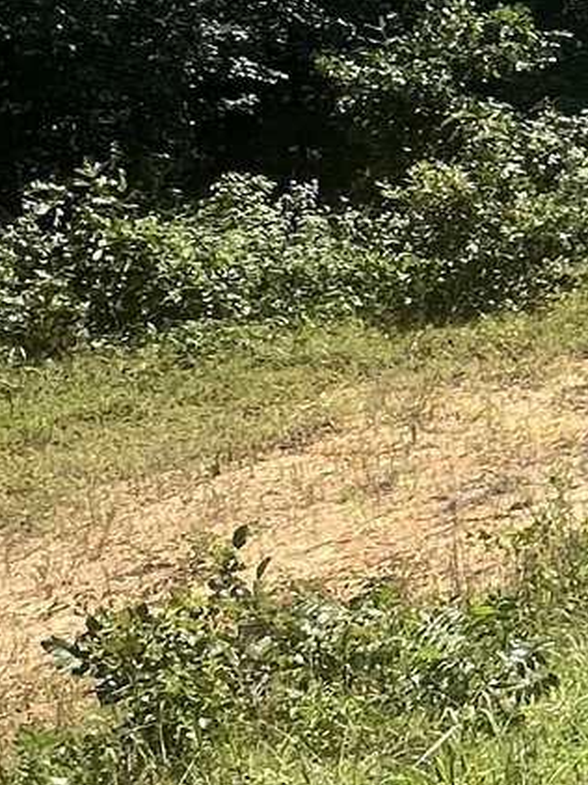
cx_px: 1275
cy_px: 220
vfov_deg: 27.1
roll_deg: +3.8
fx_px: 1610
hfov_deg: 15.3
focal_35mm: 71
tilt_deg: -8.1
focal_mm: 1.57
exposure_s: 1/847
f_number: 1.8
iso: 32
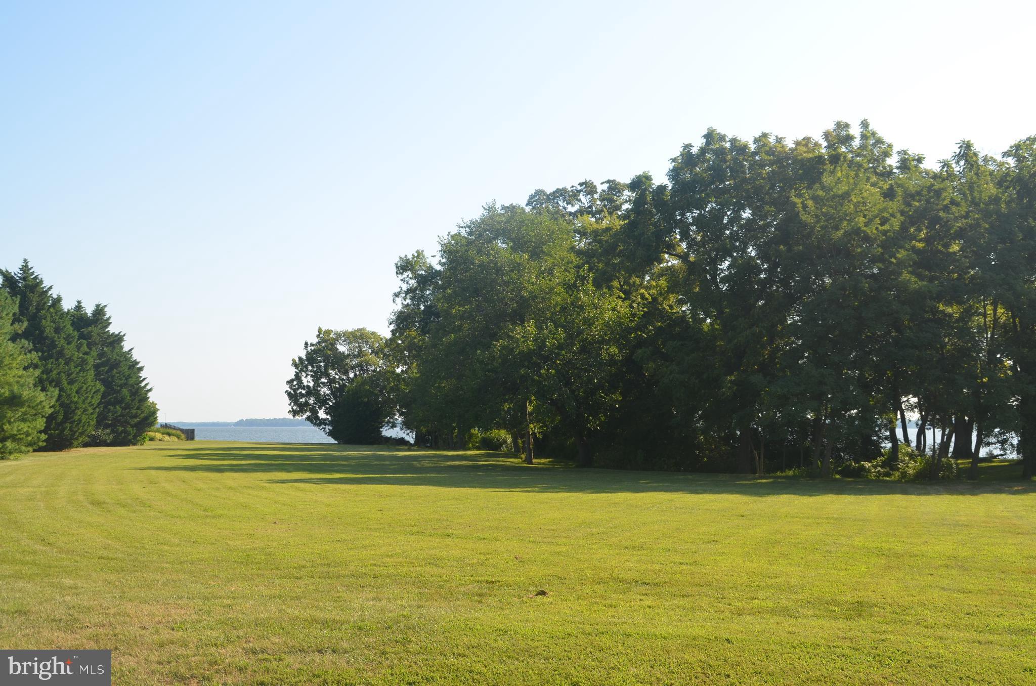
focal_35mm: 42
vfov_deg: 31.7
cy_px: 343
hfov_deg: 46.5
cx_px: 518
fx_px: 1206
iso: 100
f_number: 9
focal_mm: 28
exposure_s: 1/200
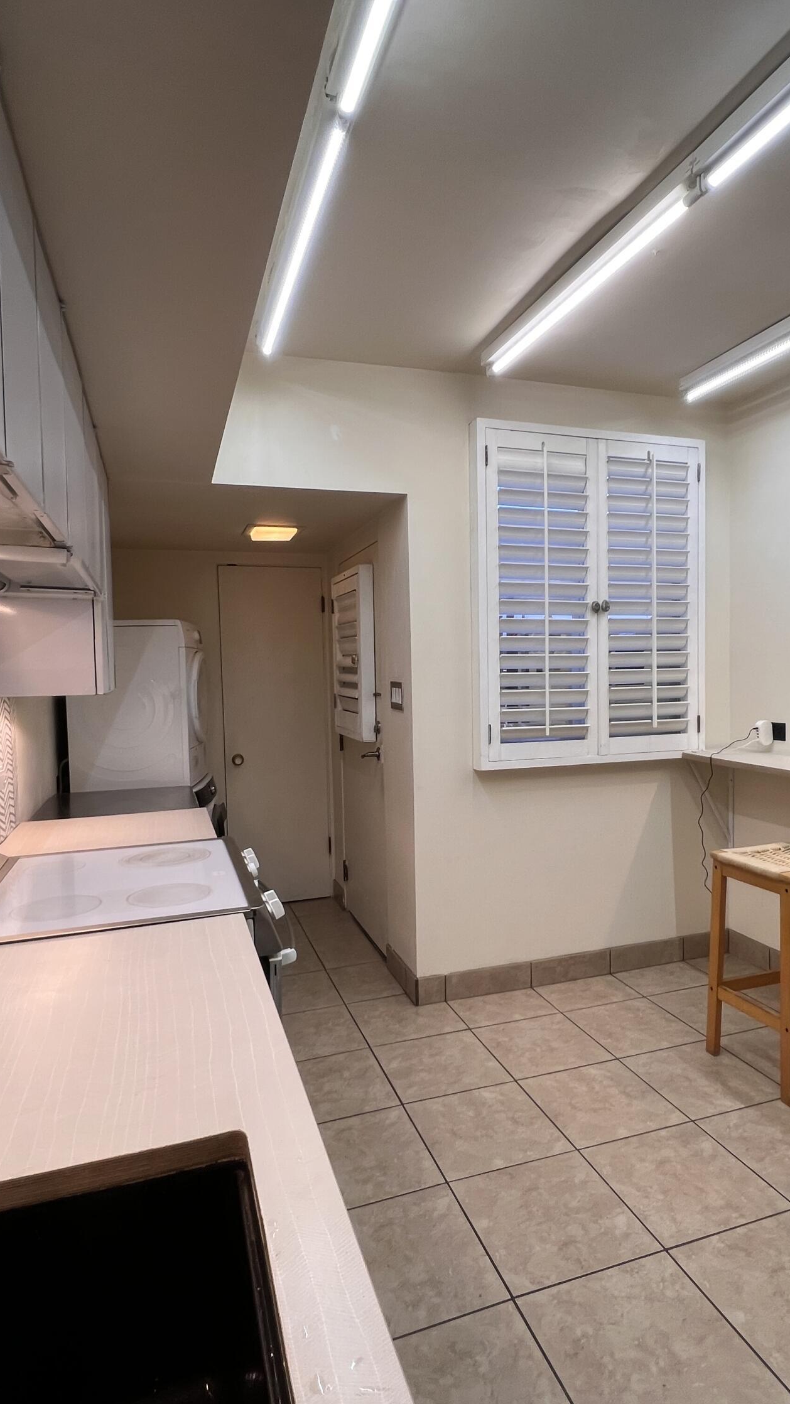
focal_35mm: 19
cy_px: 706
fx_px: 707
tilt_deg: -2.4
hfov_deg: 58.3
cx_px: 421
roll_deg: +1.1
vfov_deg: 89.6
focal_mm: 1.57
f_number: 1.8
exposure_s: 1/120
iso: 64
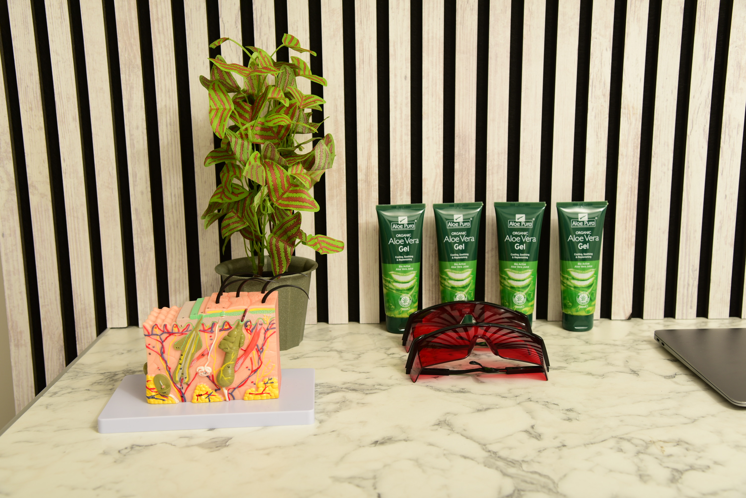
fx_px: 912
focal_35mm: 44
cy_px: 249
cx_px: 373
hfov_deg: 44.5
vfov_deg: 30.5
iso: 125
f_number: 5.6
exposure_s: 1/200
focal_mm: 44
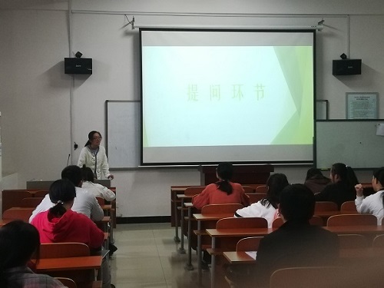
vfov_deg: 28.6
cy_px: 144
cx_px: 192
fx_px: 566
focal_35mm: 51
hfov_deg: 37.5
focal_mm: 3.81
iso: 320
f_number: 2.2
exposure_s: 1/33.3
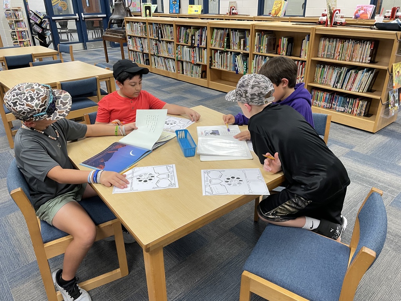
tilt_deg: -26.0
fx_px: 301
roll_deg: +1.6
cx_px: 200
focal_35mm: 26
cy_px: 150
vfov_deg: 53.1
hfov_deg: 67.3
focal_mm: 4.2
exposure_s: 1/60
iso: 100
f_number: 1.6
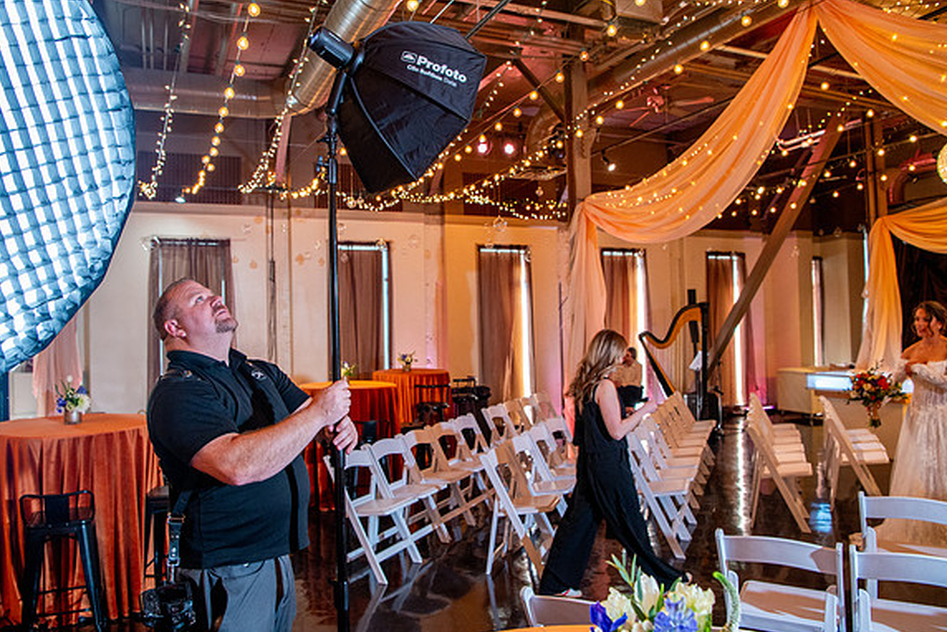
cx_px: 447
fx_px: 684
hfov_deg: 69.3
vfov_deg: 49.6
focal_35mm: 26
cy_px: 316
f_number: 5
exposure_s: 1/100
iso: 2500
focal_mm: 24
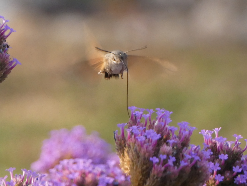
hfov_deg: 4.0
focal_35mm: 500
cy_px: 93
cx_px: 124
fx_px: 3568
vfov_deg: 3.0
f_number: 5.6
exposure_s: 1/100
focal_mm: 89.5
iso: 320
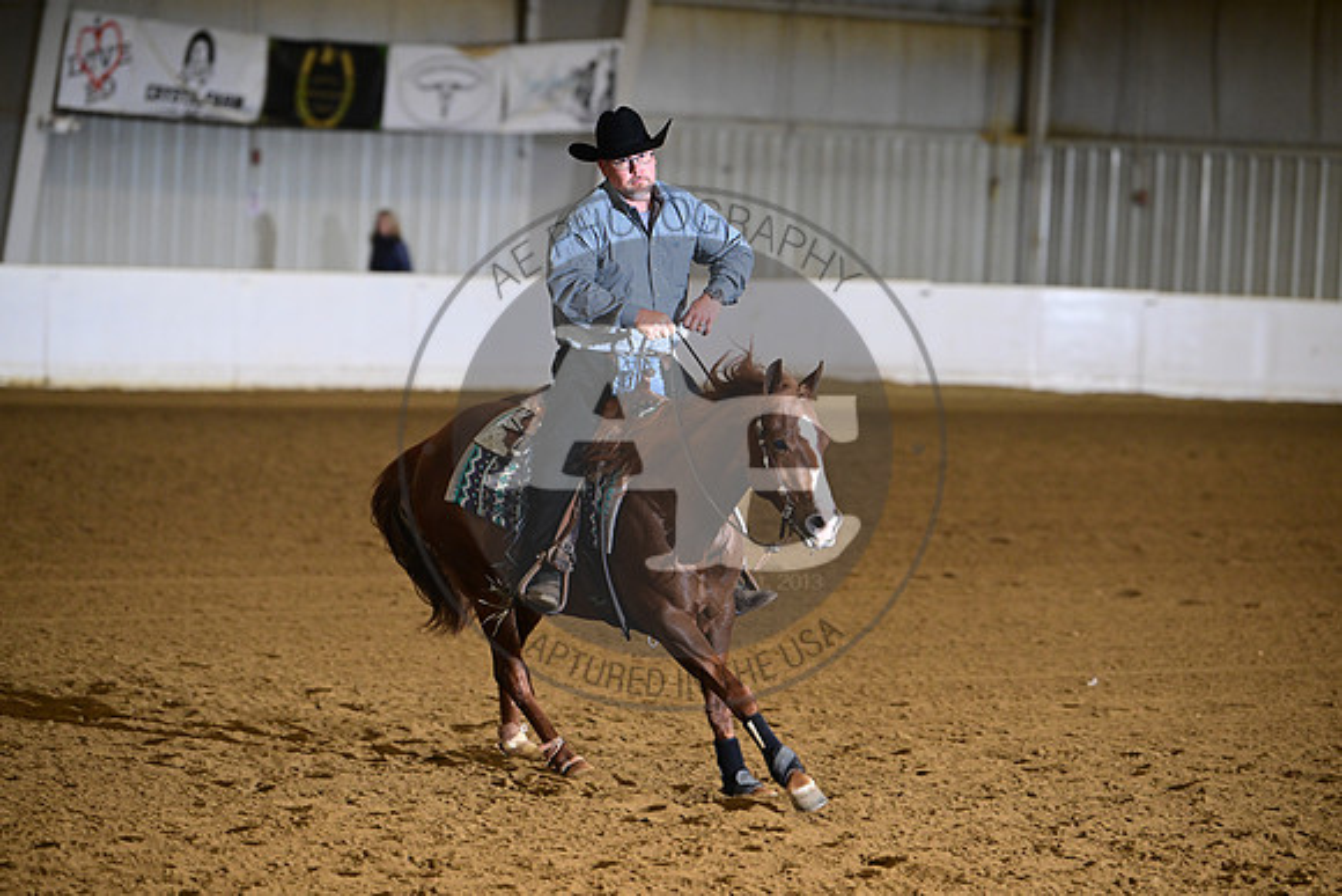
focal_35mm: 200
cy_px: 448
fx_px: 7457
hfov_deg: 10.3
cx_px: 671
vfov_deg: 6.9
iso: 2500
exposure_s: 1/200
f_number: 4
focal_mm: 200
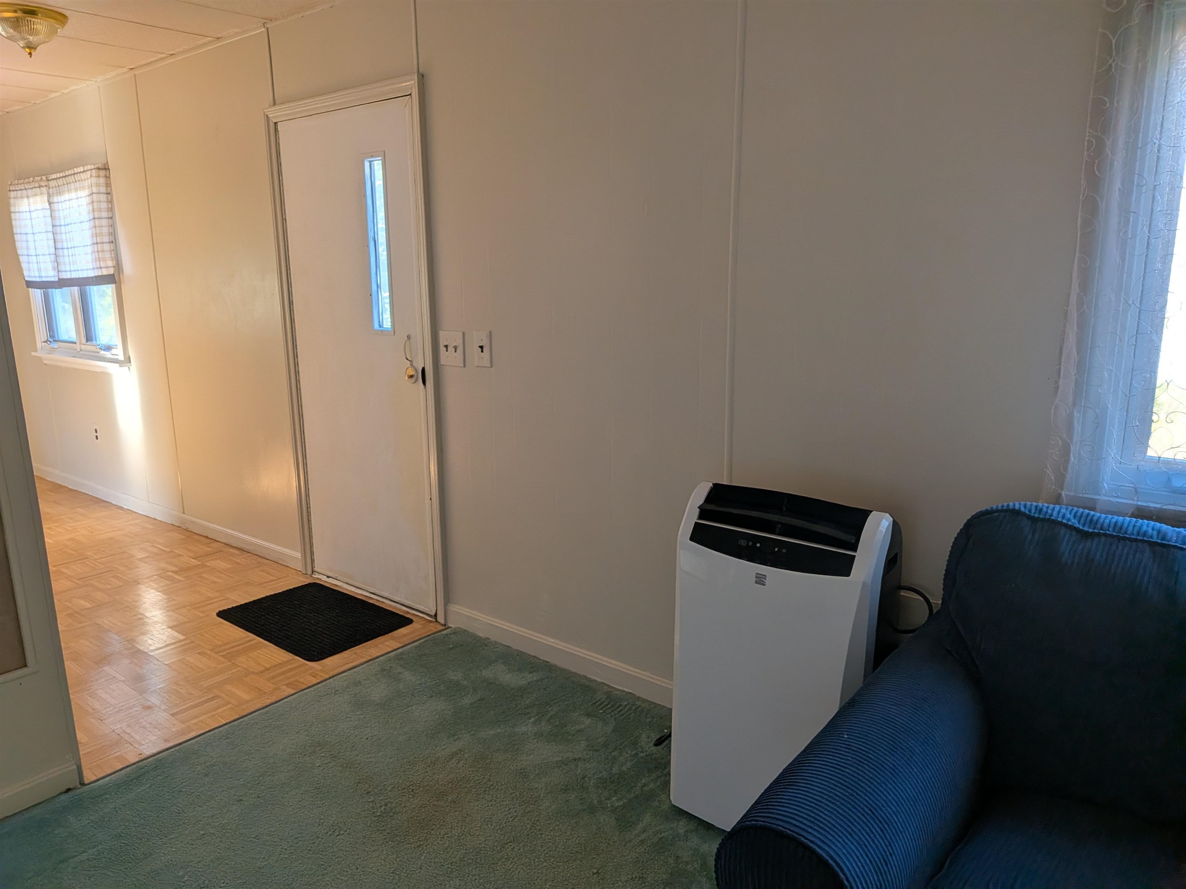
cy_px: 444
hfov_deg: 71.6
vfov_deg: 56.8
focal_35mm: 24
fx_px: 822
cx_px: 593
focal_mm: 4.53
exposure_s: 1/80.2
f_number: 1.7
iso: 68
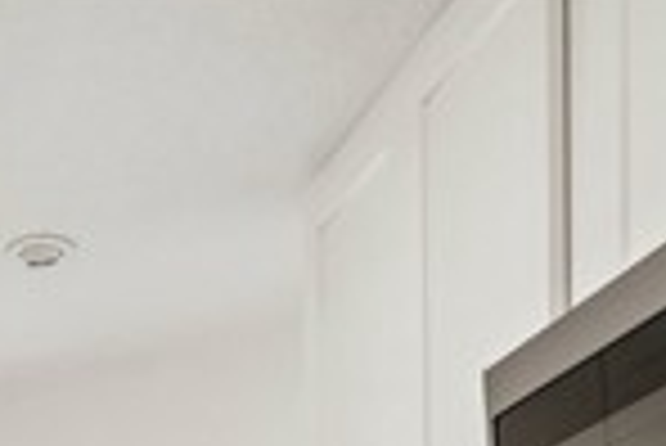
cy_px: 933
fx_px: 1278
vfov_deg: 15.3
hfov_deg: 25.3
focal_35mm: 69
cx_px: -194
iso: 400
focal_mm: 16
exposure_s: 1/10
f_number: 8
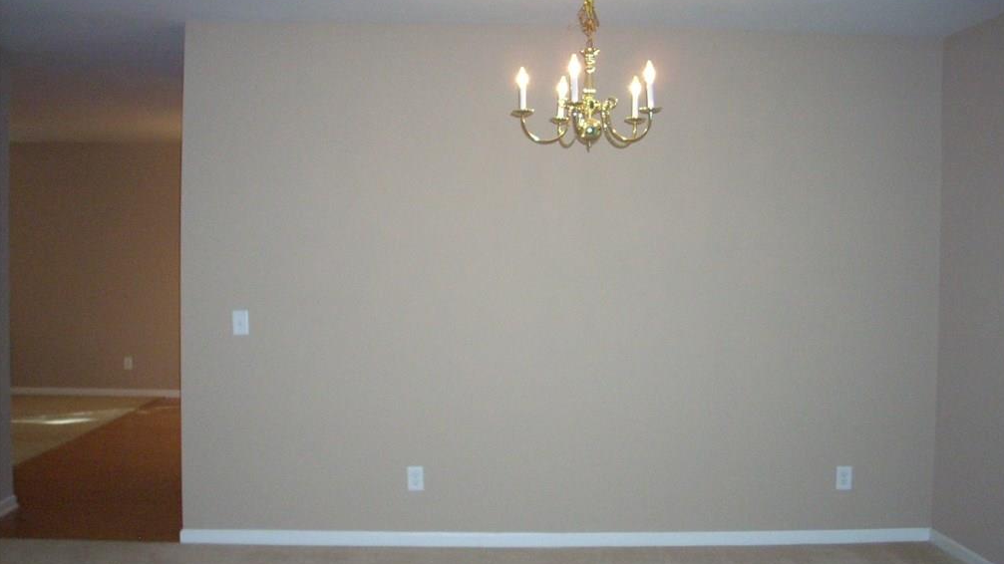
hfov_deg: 49.4
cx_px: 504
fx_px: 1091
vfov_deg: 29.0
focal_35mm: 41
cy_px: 290
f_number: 2.8
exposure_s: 1/60
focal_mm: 6.2
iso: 400
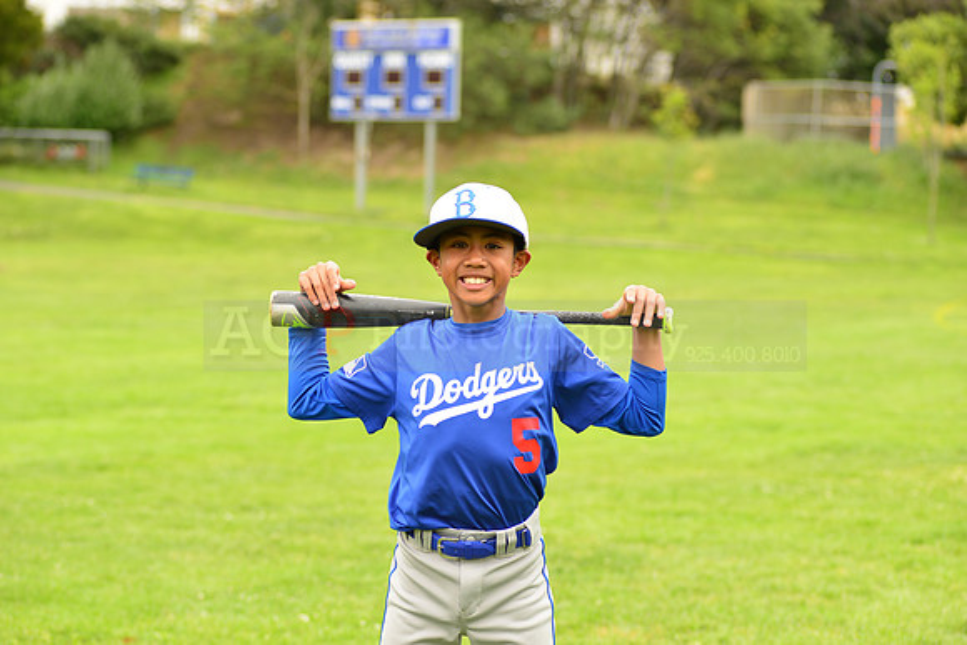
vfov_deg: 13.7
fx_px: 2687
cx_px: 484
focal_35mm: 100
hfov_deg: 20.4
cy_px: 322
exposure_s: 1/250
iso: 160
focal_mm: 100
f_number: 5
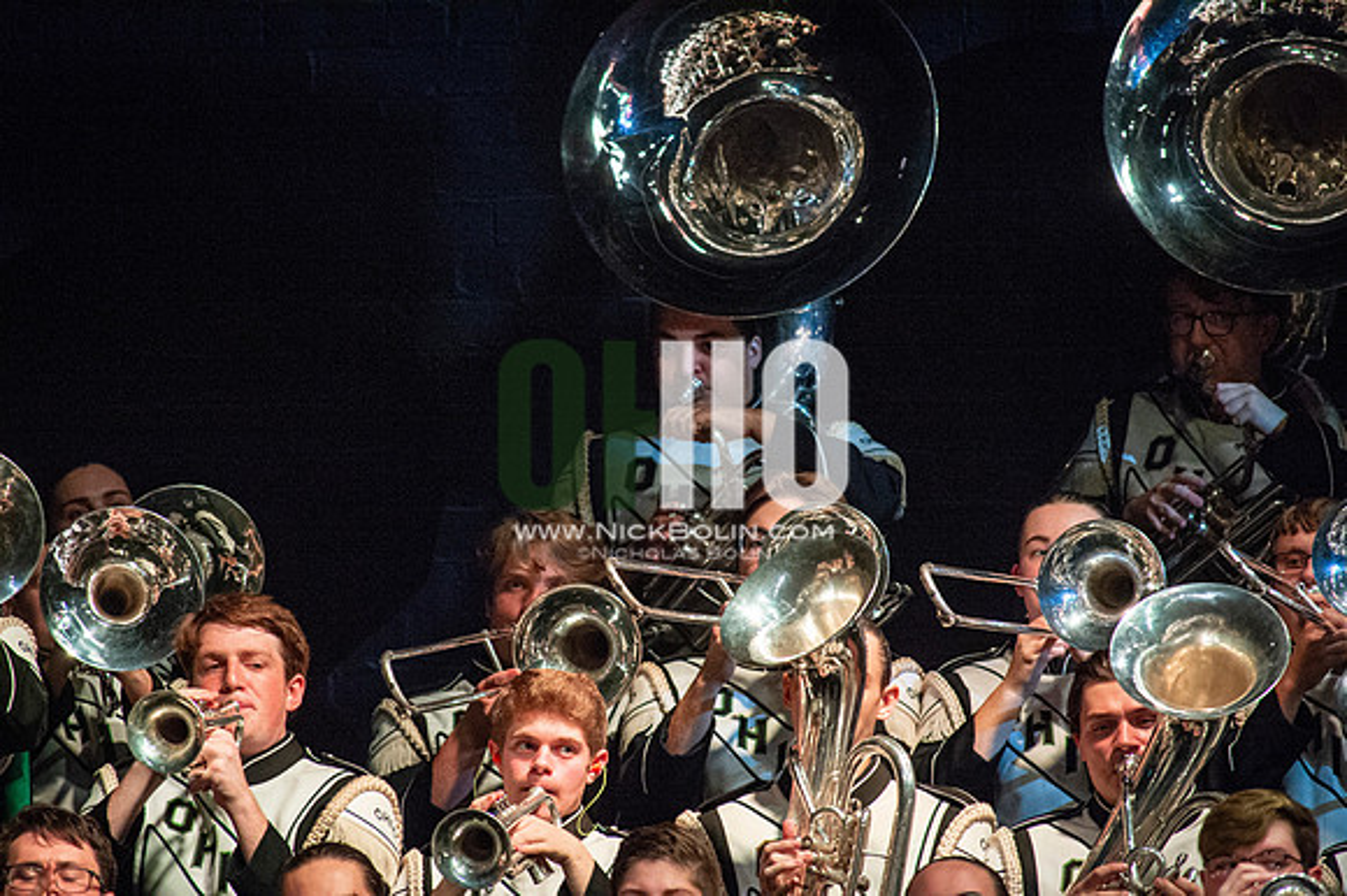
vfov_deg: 2.3
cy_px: 448
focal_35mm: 600
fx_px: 22436
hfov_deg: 3.4
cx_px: 674
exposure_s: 1/400
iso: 5000
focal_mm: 600
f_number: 5.6
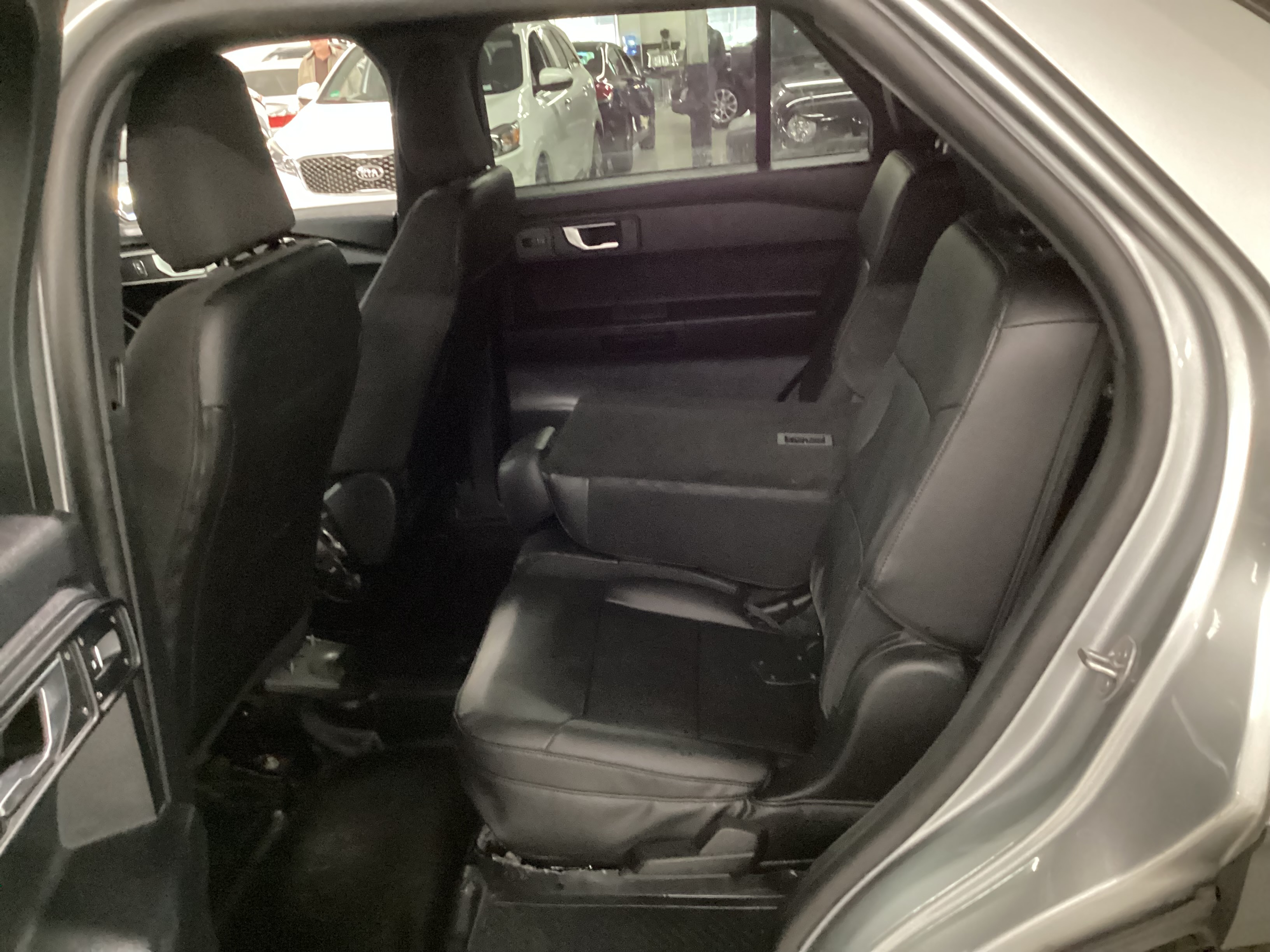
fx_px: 1137
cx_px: 635
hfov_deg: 58.4
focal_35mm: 31
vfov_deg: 45.4
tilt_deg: -21.5
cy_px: 476
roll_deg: +4.2
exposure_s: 1/17
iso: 800
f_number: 2.4
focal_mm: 3.3
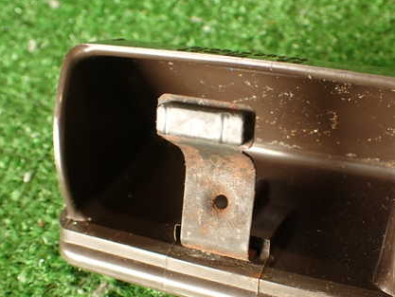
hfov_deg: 40.9
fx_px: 525
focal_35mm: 46
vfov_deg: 31.4
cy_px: 184
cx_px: 253
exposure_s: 1/50
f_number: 2.4
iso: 200
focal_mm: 5.79
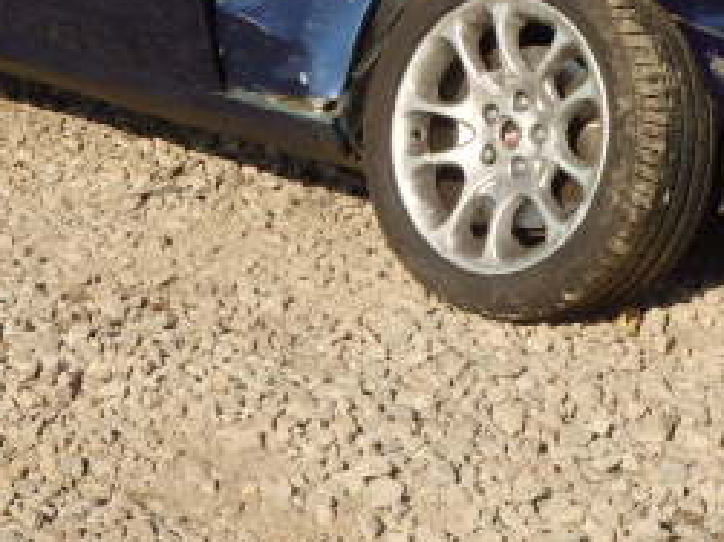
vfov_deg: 11.8
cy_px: 118
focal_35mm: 125
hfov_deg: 15.7
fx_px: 2613
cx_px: 473
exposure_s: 1/640
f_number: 4.9
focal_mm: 8.8
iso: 125
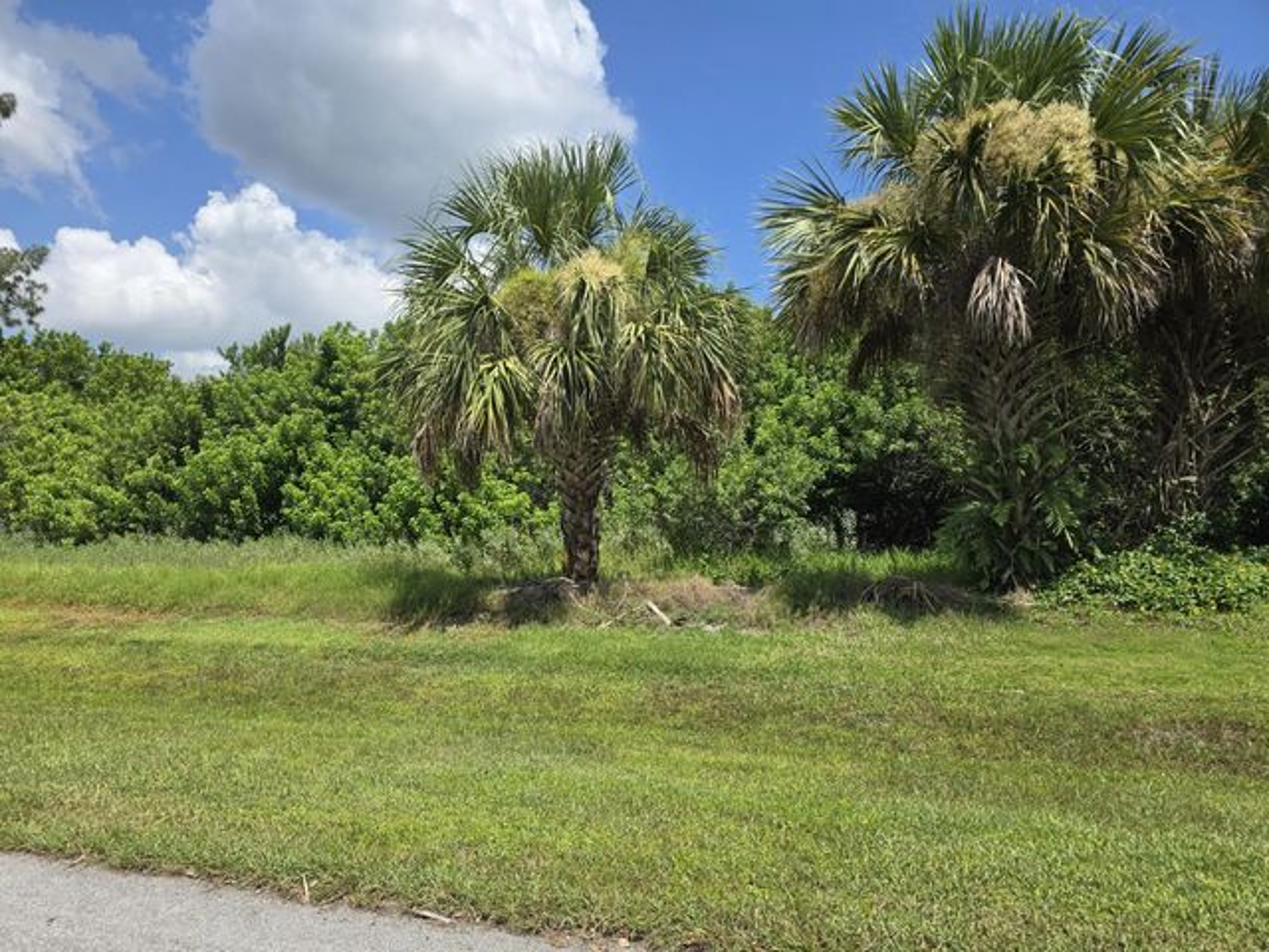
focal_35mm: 23
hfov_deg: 73.9
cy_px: 476
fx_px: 843
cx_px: 634
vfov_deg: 58.9
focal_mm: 6.3
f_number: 1.7
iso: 12
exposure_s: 1/834
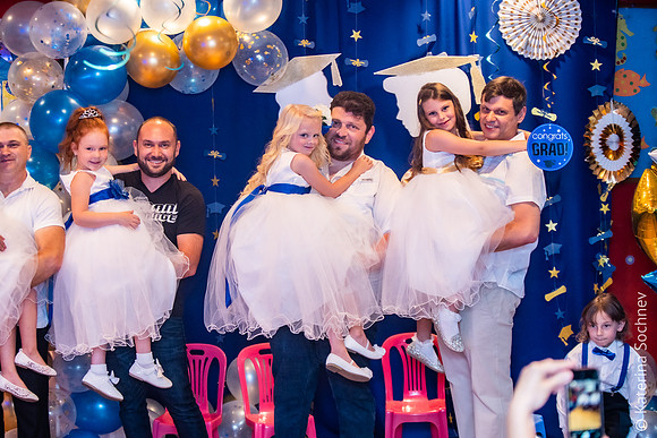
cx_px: 328
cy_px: 219
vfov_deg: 19.5
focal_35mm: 70
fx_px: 1278
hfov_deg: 28.8
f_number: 2.8
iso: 3200
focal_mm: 70
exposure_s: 1/200
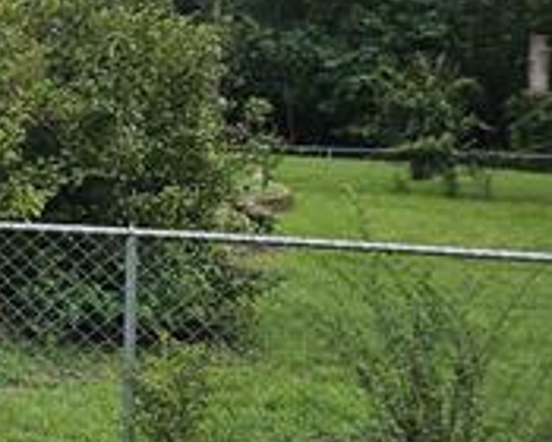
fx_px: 1340
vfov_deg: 18.6
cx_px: -397
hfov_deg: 18.8
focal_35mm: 82
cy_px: 129
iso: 25
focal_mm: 5.4
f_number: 1.8
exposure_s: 1/715
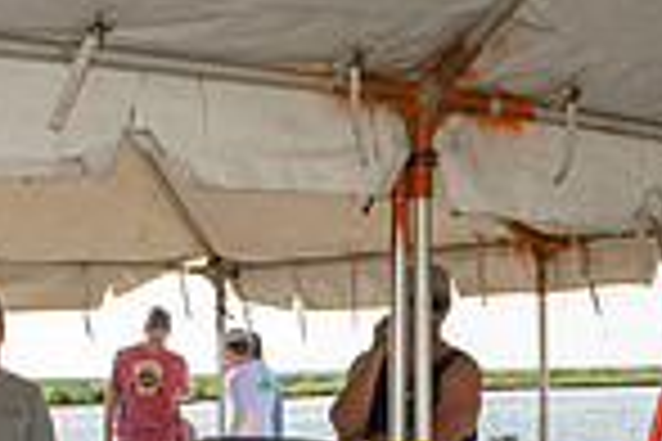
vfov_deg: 13.6
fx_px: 1747
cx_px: 486
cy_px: 644
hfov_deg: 21.3
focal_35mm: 95
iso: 50
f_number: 7.1
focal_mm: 24
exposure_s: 1/125
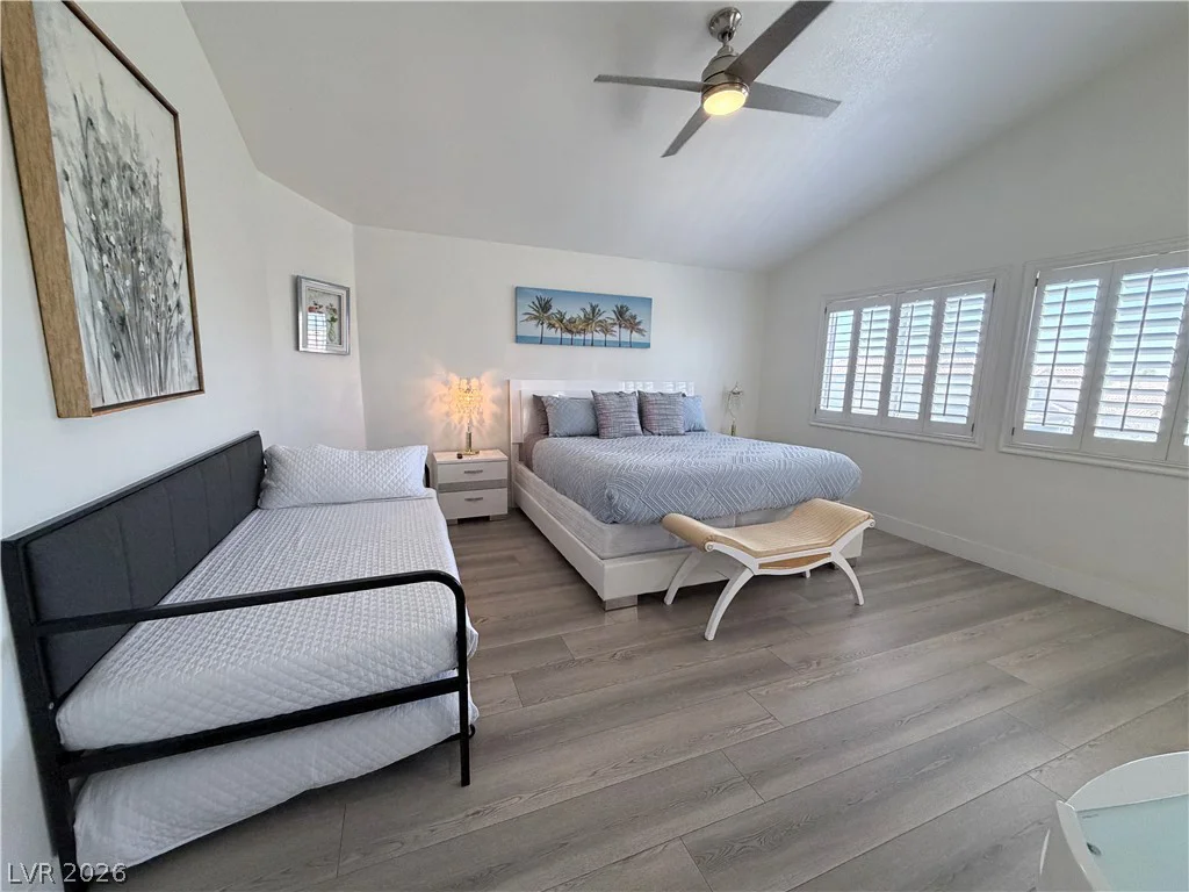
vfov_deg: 85.7
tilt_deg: -9.4
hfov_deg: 102.1
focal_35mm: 14
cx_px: 594
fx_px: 481
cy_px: 446
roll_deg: -1.9
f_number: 2.2
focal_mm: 2.22
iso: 250
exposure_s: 1/60
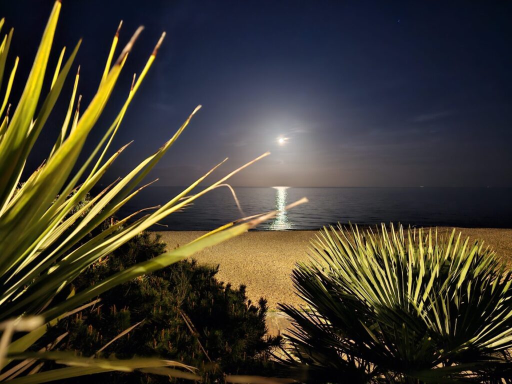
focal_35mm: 23
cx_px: 256
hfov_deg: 73.9
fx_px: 340
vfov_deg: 58.9
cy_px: 192
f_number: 1.7
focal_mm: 6.3
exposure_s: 1/10
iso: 1600
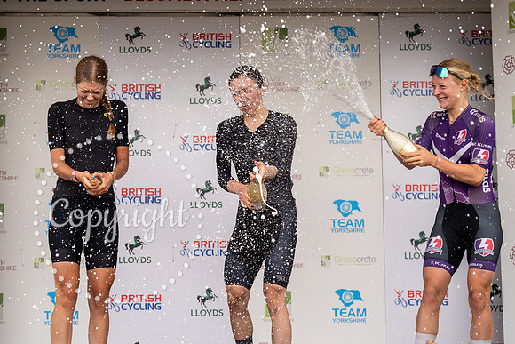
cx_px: 213
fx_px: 1371
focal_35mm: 96
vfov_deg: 14.3
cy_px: 109
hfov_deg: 21.3
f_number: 3.5
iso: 250
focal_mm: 70
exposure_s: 1/1000
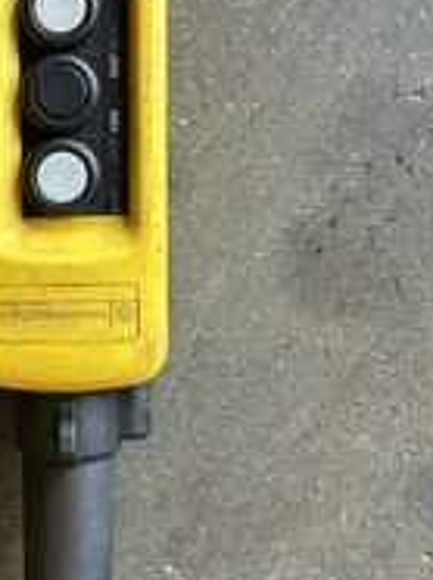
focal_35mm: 56
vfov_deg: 34.4
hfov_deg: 25.2
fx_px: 936
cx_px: 40
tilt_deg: -84.6
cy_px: 278
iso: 100
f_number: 1.5
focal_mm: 5.7
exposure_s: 1/121
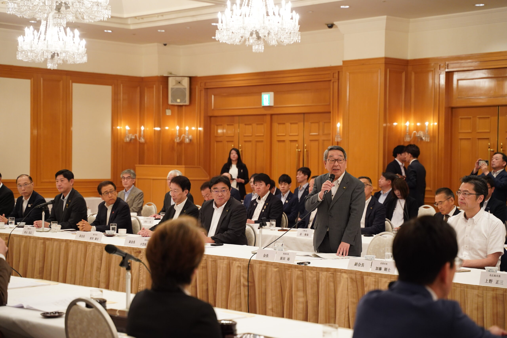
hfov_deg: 27.0
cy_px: 169
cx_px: 254
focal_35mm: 75
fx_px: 1056
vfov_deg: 18.2
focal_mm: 75
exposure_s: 1/125
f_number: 4
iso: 2000
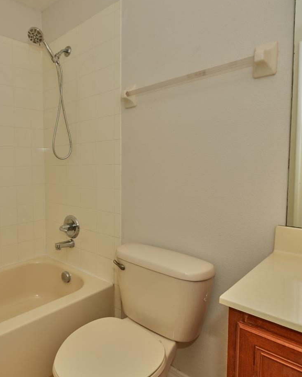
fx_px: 257
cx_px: 49
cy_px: 181
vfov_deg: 72.6
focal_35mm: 23
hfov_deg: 55.4
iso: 400
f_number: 4
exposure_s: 1/200
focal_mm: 14
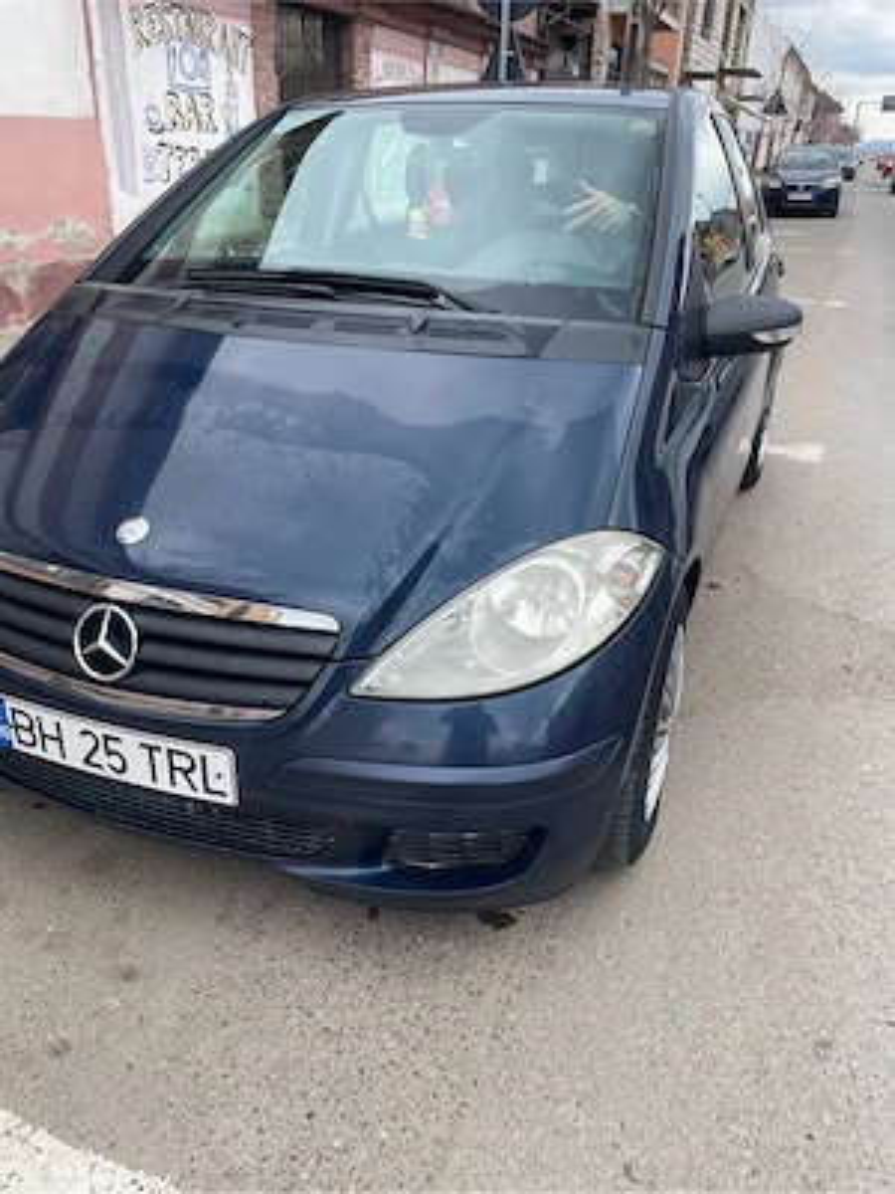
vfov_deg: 67.3
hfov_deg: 53.1
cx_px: 448
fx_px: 896
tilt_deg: -23.2
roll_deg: +0.5
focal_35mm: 26
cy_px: 597
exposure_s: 1/759
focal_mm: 4.2
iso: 32
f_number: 1.6
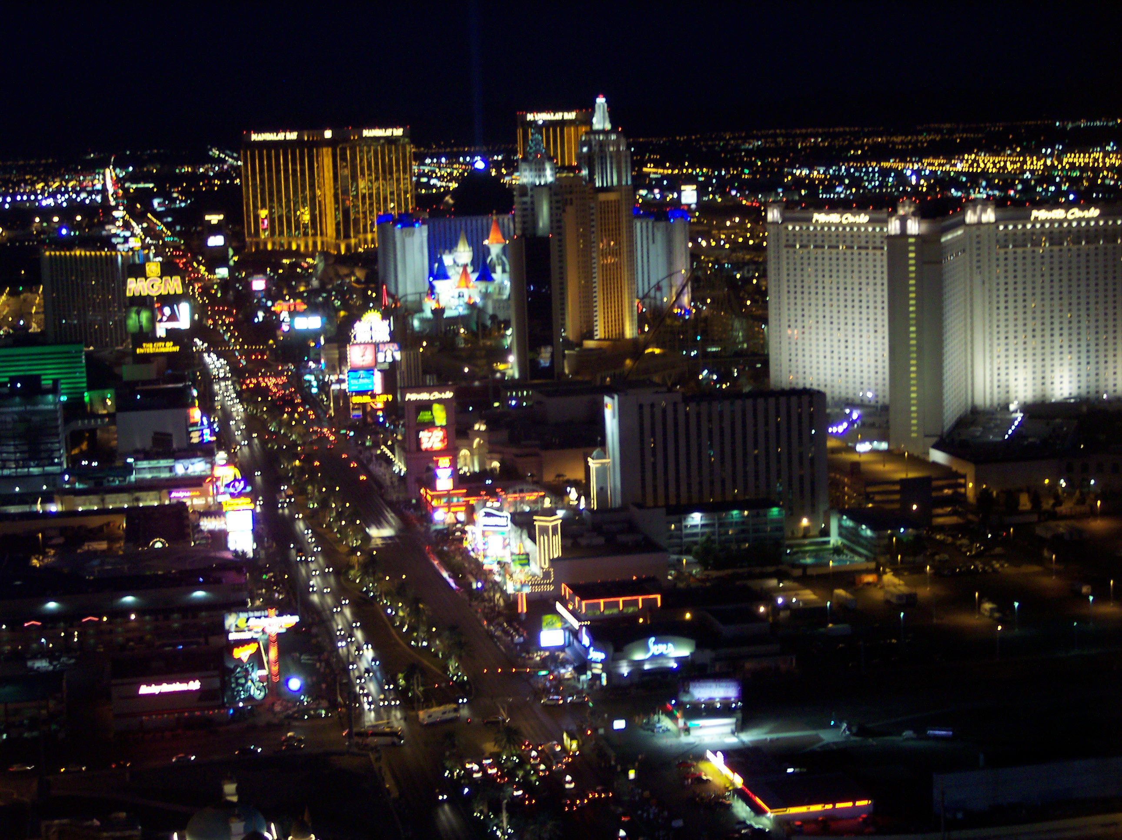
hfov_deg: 30.7
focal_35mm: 63
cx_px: 561
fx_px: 2041
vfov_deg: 23.3
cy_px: 420
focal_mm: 13.3
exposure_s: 1/8
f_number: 3.4
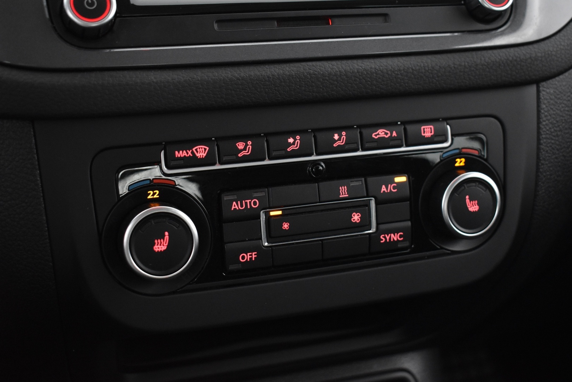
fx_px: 834
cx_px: 286
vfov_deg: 25.8
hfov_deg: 37.9
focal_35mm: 52
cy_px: 191
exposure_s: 1/20
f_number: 4.5
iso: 3200
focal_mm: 35
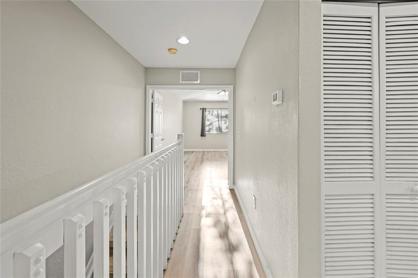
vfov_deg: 81.1
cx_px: 209
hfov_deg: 104.3
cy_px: 139
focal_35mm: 14
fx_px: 162
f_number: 8
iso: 1600
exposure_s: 1/20
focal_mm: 14
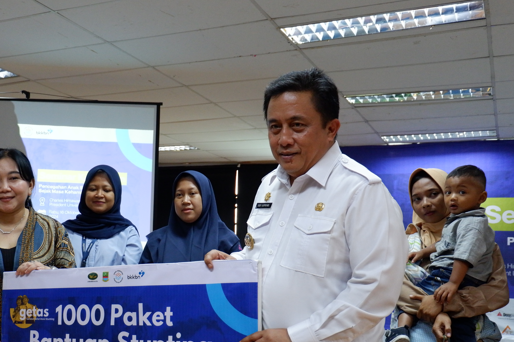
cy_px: 234
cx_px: 178
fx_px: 600
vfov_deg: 31.6
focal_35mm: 42
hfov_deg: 45.8
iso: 2000
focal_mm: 20.1
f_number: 3.8
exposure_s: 1/140
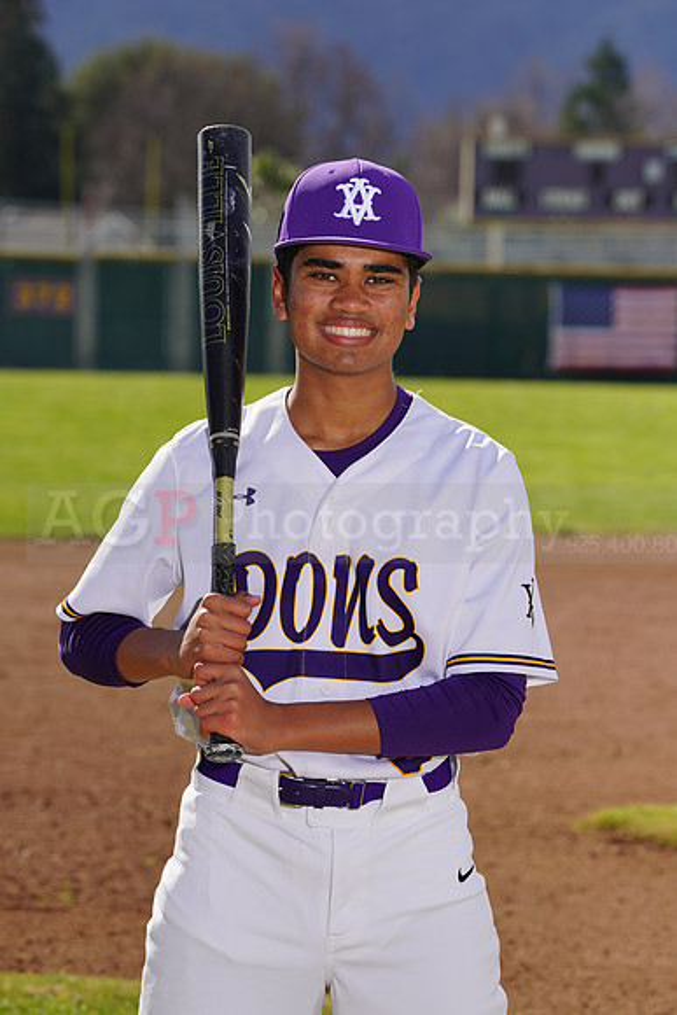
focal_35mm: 218
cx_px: 338
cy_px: 508
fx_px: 6145
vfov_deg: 9.4
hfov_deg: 6.3
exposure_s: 1/250
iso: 100
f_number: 10
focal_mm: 218
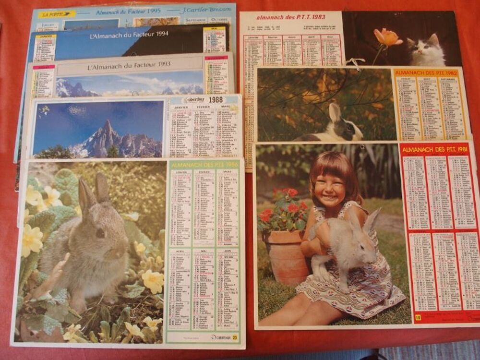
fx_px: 388
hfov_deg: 63.4
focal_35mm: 28
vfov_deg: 49.7
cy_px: 180
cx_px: 240
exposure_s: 1/30
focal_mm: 6
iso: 500
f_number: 2.8
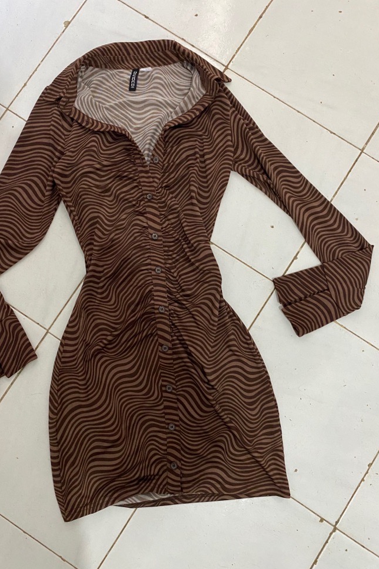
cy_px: 294
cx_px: 164
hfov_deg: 46.3
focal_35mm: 28
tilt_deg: -82.8
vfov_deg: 65.5
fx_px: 442
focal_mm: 4.25
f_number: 1.8
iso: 500
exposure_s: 1/50
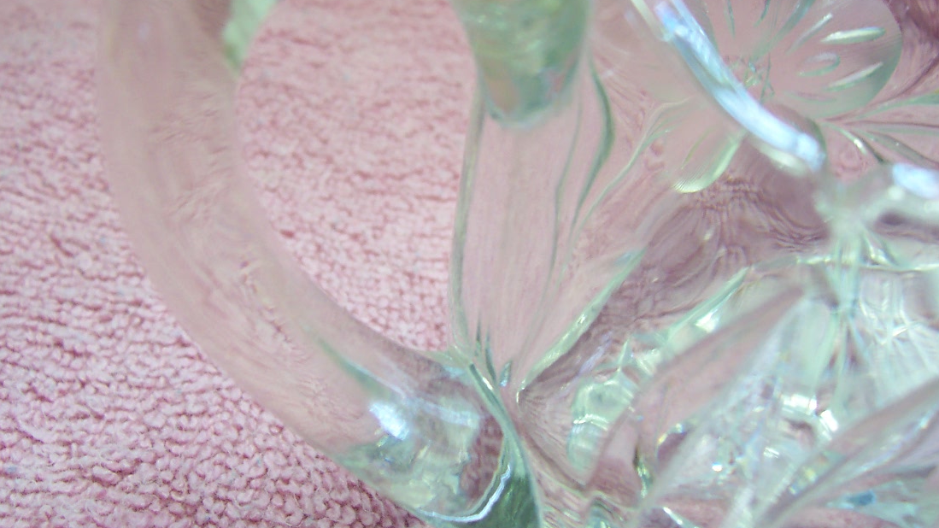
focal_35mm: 44
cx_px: 470
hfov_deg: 46.4
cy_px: 221
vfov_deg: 27.1
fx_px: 1095
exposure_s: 1/30
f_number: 2.8
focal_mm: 5.6
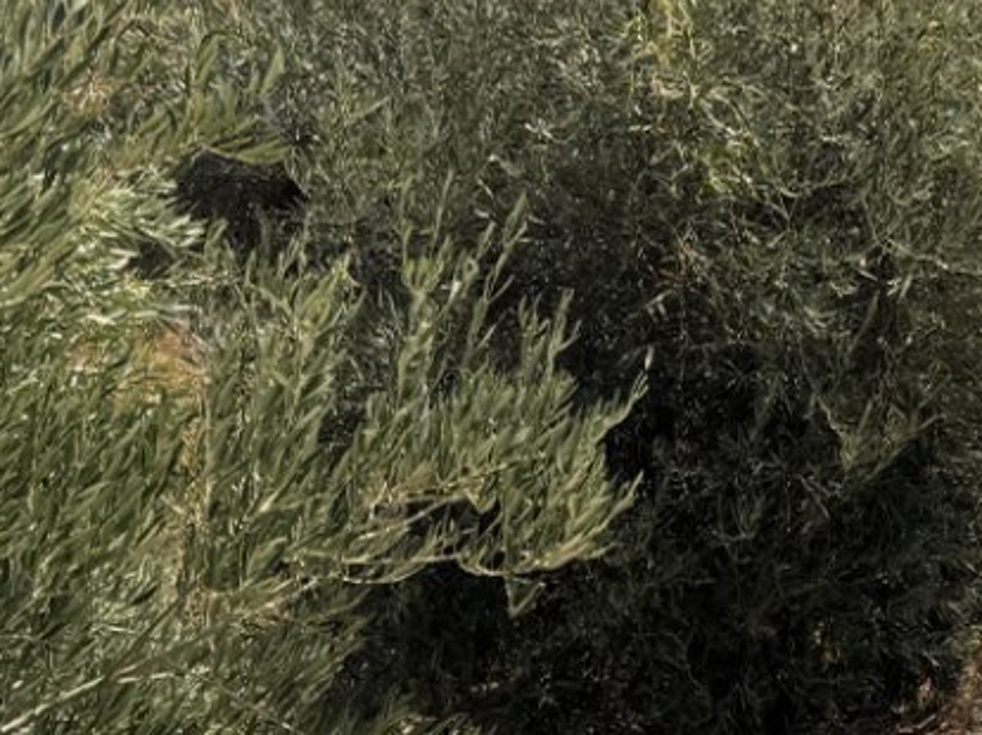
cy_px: -15
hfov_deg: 21.4
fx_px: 2467
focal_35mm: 87
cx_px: 1084
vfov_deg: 16.6
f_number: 1.78
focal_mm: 6.76
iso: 80
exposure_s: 1/4608
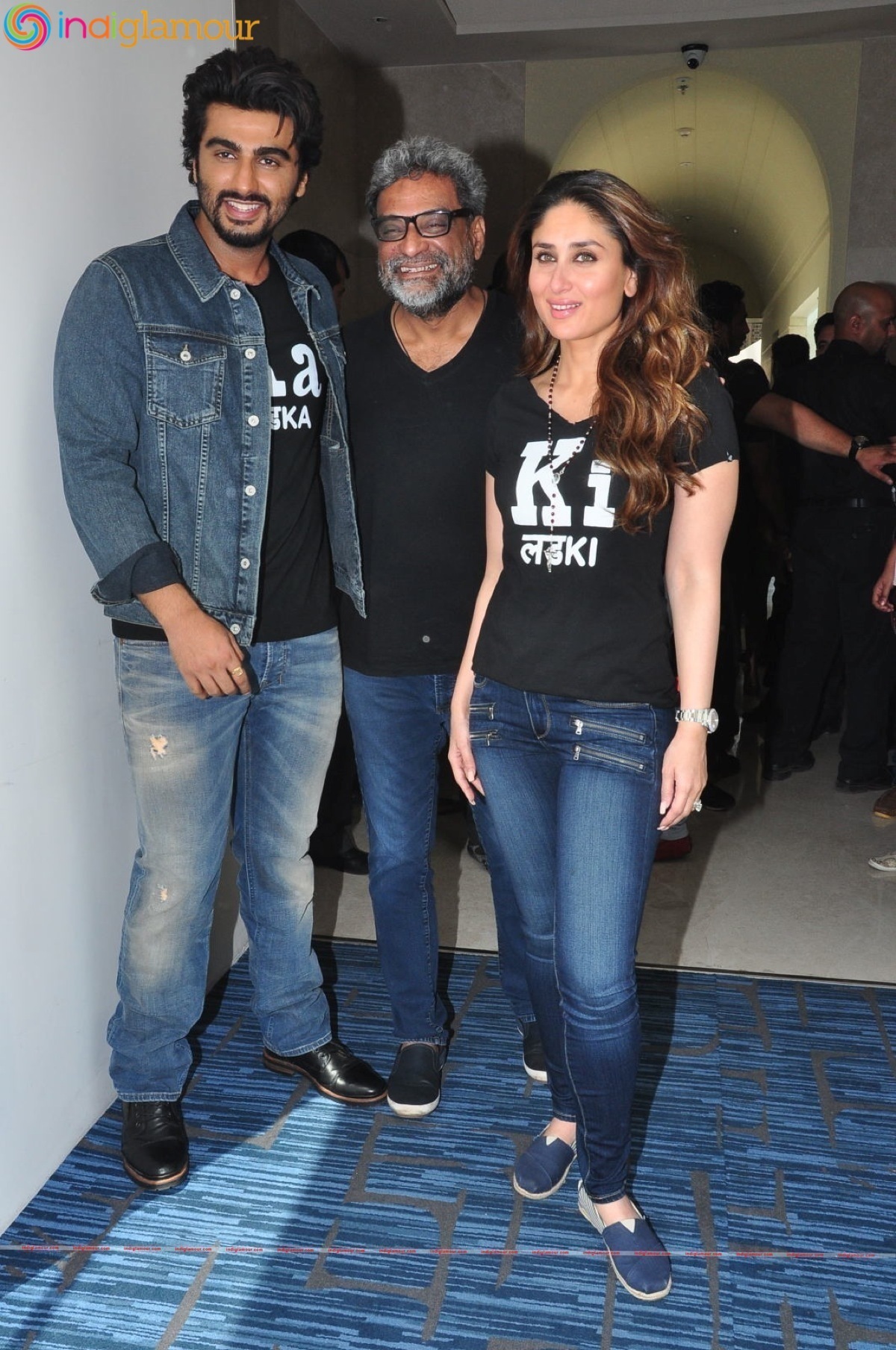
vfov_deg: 57.3
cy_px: 675
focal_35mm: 33
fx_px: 1236
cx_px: 448
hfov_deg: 39.9
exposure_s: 1/125
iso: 500
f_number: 13
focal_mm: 22
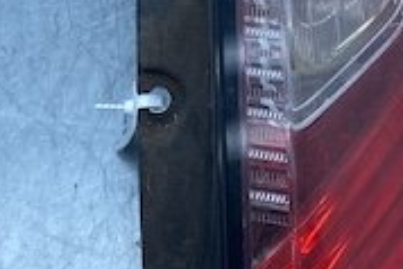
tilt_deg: -53.6
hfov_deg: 20.9
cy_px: -70
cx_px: 294
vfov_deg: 13.7
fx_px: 1087
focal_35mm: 97
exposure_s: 1/934
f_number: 1.8
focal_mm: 4.25
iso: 32
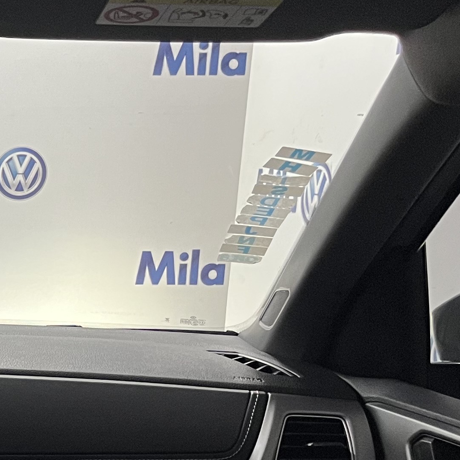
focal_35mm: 86
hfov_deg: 17.6
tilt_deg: -14.3
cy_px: 487
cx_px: -274
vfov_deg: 19.4
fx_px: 1293
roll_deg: -0.2
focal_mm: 5.1
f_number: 1.6
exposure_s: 1/60
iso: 200
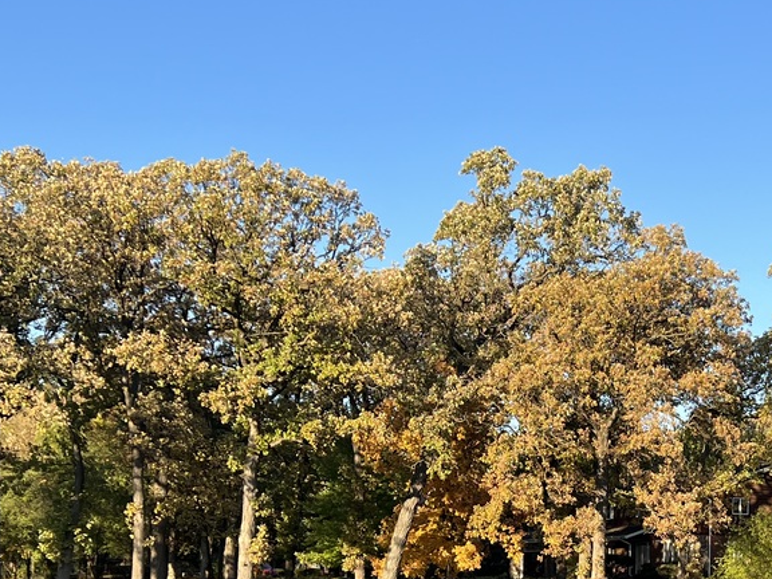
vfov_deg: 21.7
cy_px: 596
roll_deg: -1.0
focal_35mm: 65
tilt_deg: -1.2
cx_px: 611
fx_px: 1450
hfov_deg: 29.2
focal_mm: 5.7
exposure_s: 1/1488
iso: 50
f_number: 1.5
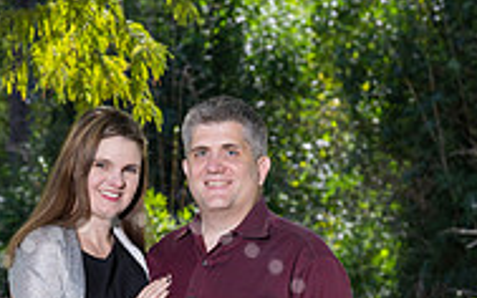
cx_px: 136
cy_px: 447
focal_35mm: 184
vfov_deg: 7.0
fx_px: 2391
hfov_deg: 11.4
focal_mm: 76
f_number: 5.6
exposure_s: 1/200
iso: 500
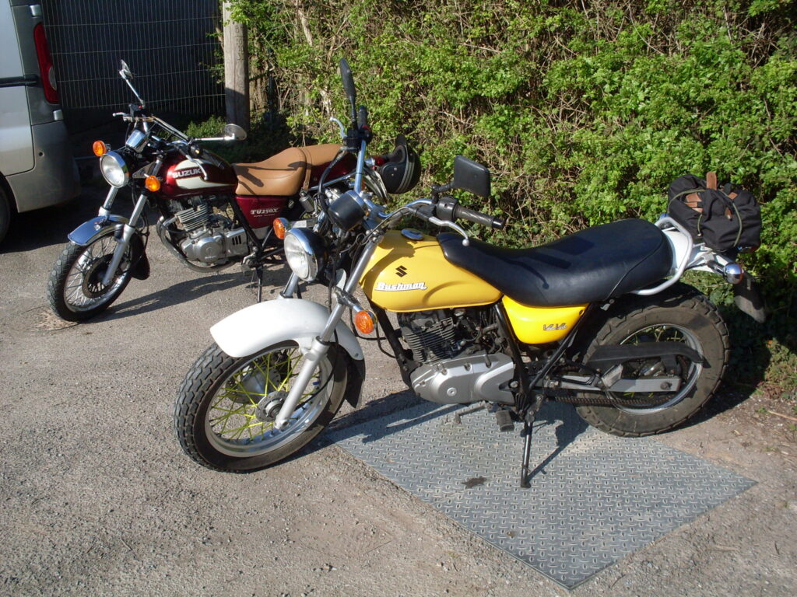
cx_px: 398
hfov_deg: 49.0
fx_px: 875
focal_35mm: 38
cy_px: 298
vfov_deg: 37.7
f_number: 8.4
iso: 80
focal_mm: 6.3
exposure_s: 1/180
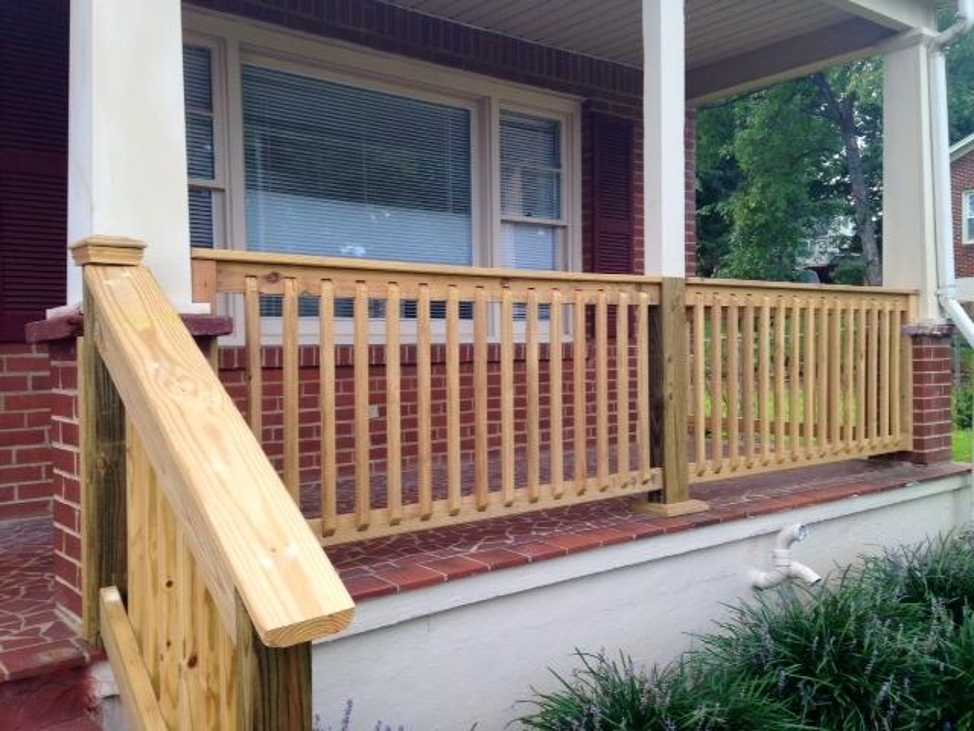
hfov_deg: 55.4
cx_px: 487
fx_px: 929
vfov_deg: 42.9
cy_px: 366
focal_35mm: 33
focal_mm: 4.12
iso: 50
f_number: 2.4
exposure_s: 1/168
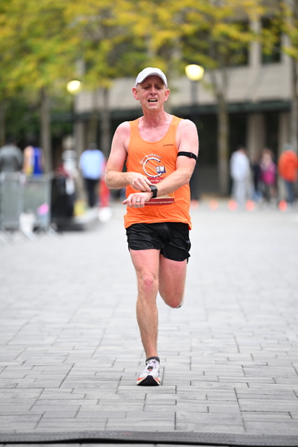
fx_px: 2357
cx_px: 149
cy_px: 224
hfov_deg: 7.2
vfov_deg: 10.8
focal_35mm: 190
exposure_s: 1/1250
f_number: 2.8
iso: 1600
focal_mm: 190
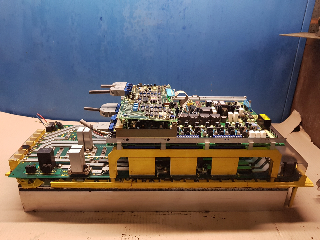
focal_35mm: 26
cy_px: 120
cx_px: 160
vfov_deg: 53.1
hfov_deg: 67.3
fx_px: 240
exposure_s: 1/33
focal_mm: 4.2
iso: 200
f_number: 1.7
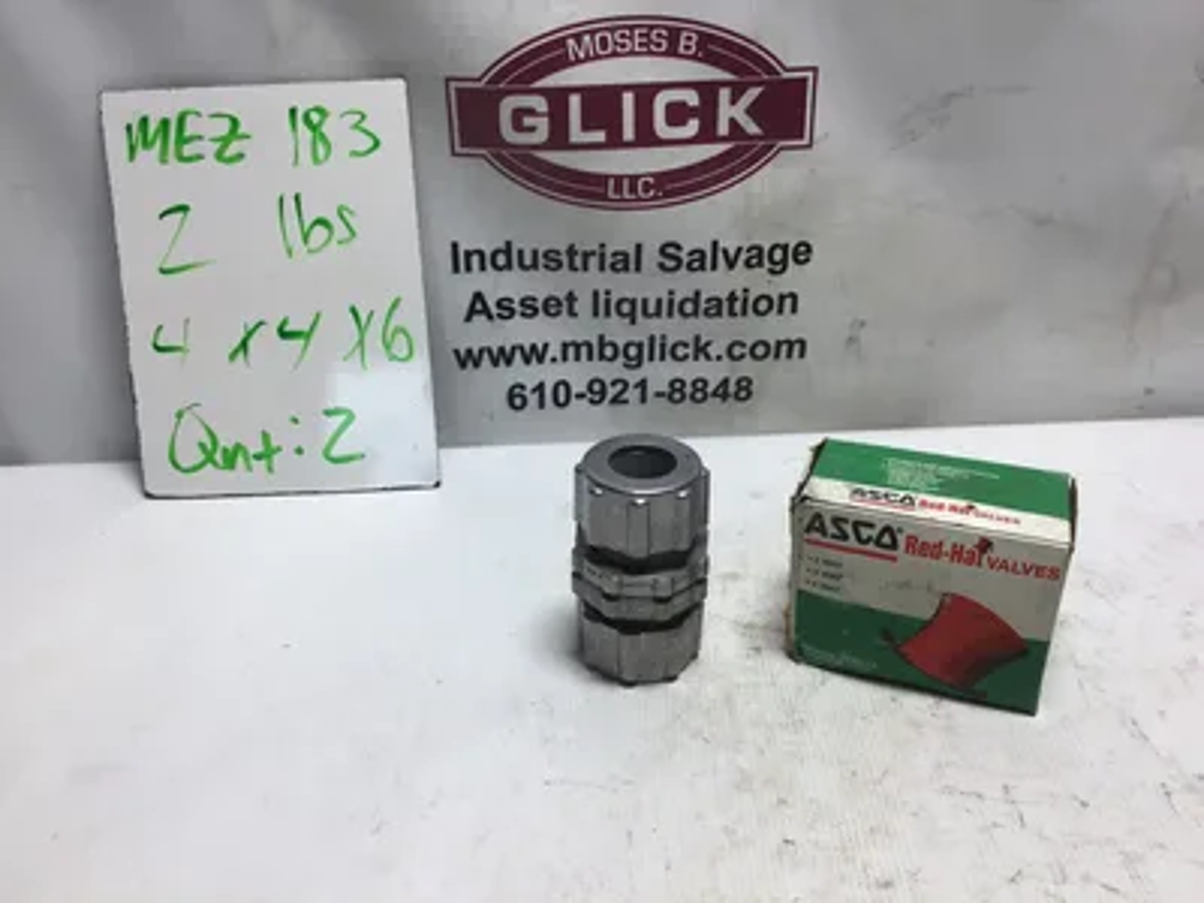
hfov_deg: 58.4
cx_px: 602
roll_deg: +1.1
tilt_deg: -29.5
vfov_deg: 45.4
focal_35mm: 31
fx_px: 1078
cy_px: 452
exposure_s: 1/163
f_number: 2.4
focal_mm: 3.3
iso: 25
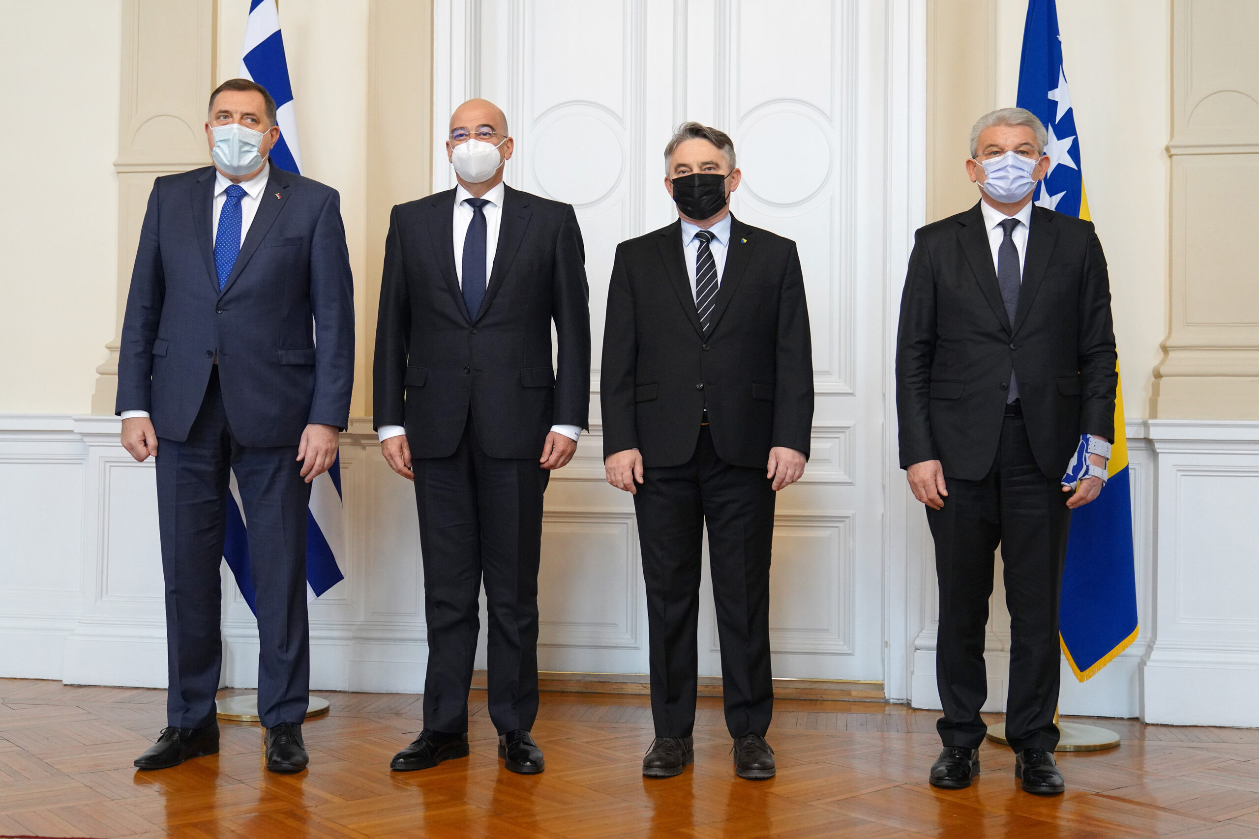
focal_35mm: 39
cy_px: 420
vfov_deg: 34.2
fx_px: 1364
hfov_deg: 49.6
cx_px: 630
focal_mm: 39
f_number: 3.2
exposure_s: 1/200
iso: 2500
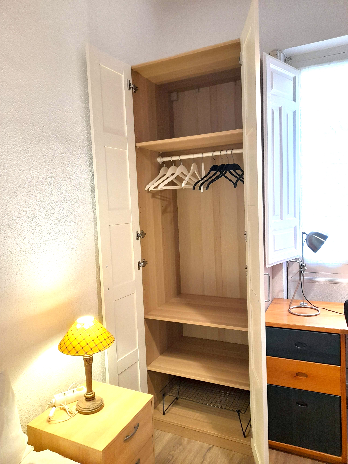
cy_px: 232
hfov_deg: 54.9
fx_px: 335
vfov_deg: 69.4
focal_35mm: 25
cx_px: 174
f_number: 2
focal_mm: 4.6
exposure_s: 1/50
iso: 200
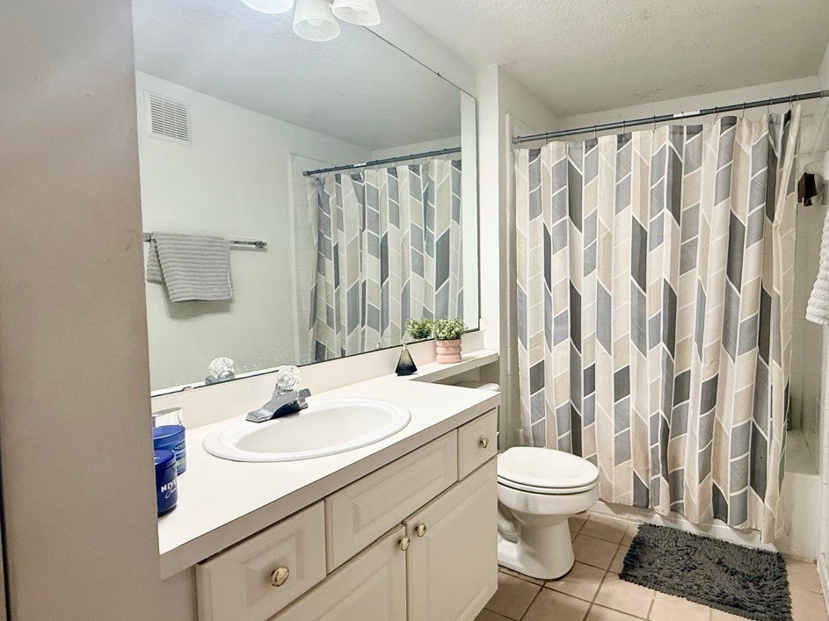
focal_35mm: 19
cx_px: 533
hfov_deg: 82.6
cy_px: 302
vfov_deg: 68.7
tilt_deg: -2.7
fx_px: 455
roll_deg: -0.3
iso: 400
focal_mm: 2.22
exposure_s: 1/60
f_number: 2.2
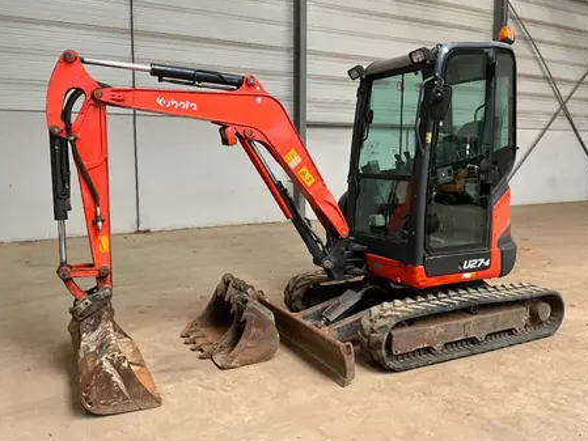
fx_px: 527
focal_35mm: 31
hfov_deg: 58.3
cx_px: 301
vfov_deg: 45.4
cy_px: 211
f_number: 1.8
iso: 64
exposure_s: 1/64
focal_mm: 3
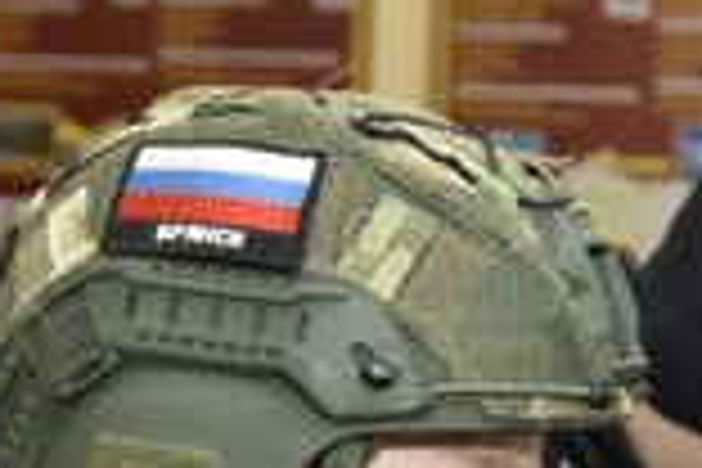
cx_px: 765
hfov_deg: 11.7
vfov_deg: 7.8
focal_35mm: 173
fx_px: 3373
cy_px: 675
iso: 800
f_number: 4
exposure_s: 1/200
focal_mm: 24
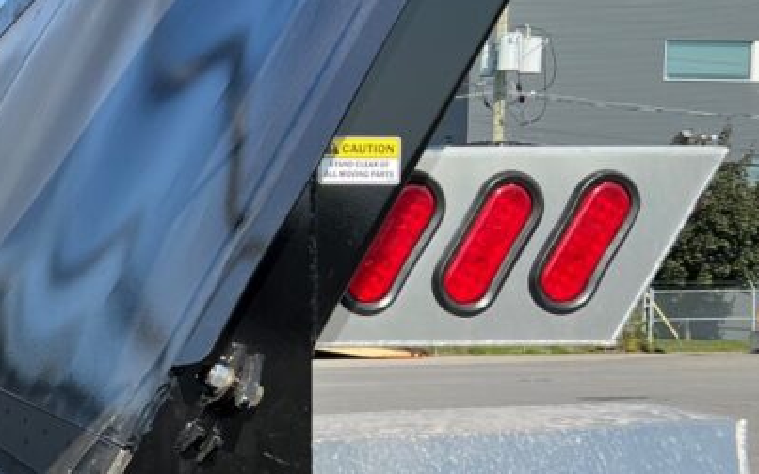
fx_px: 1448
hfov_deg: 25.7
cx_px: -192
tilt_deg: -1.7
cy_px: 354
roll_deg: -0.3
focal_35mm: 70
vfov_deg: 18.5
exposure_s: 1/2695
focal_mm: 5.7
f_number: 1.5
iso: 50
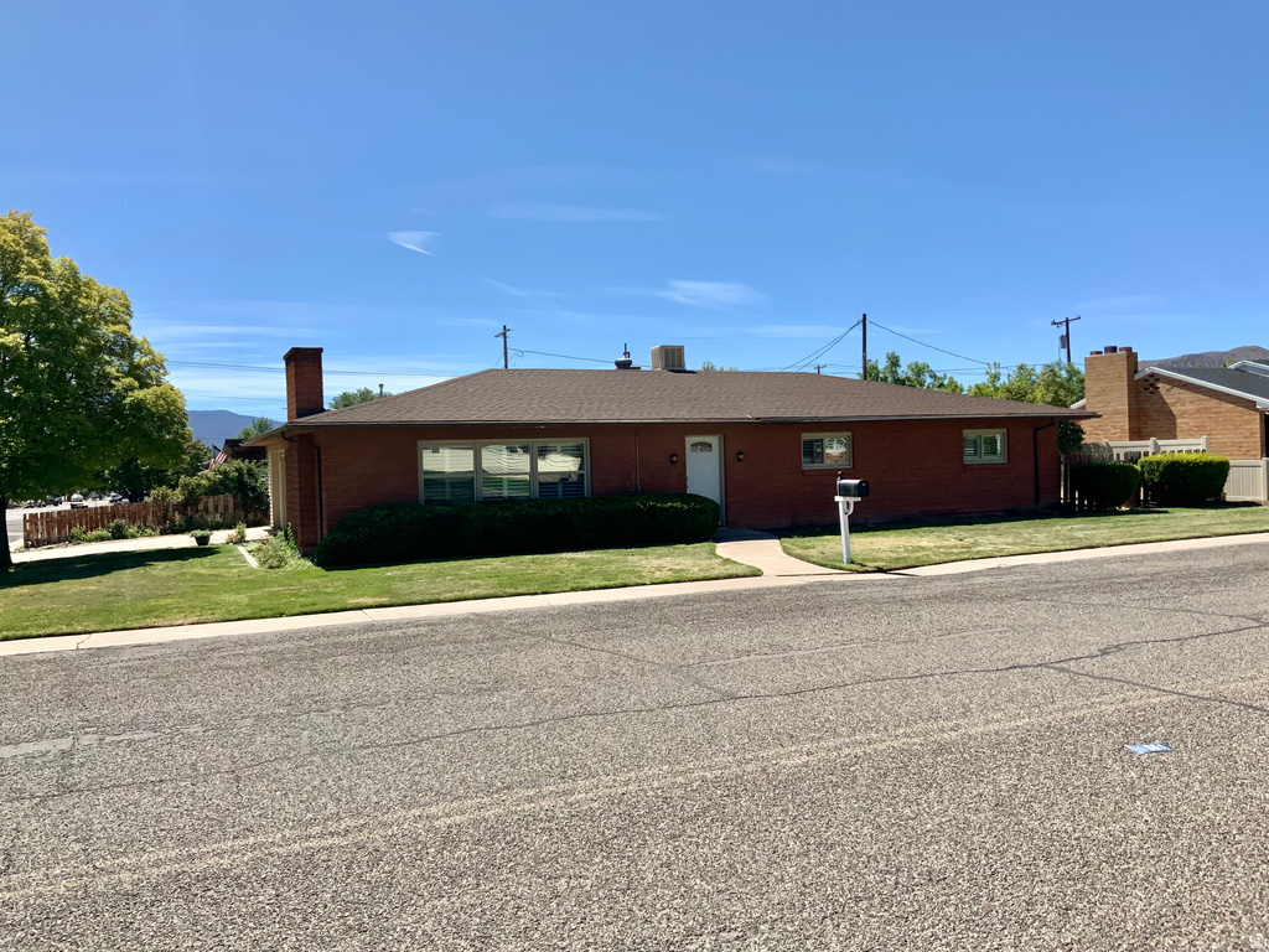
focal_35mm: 29
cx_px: 634
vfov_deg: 48.2
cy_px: 476
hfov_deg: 61.7
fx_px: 1063
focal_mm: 3
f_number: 1.8
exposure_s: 1/2227
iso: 16
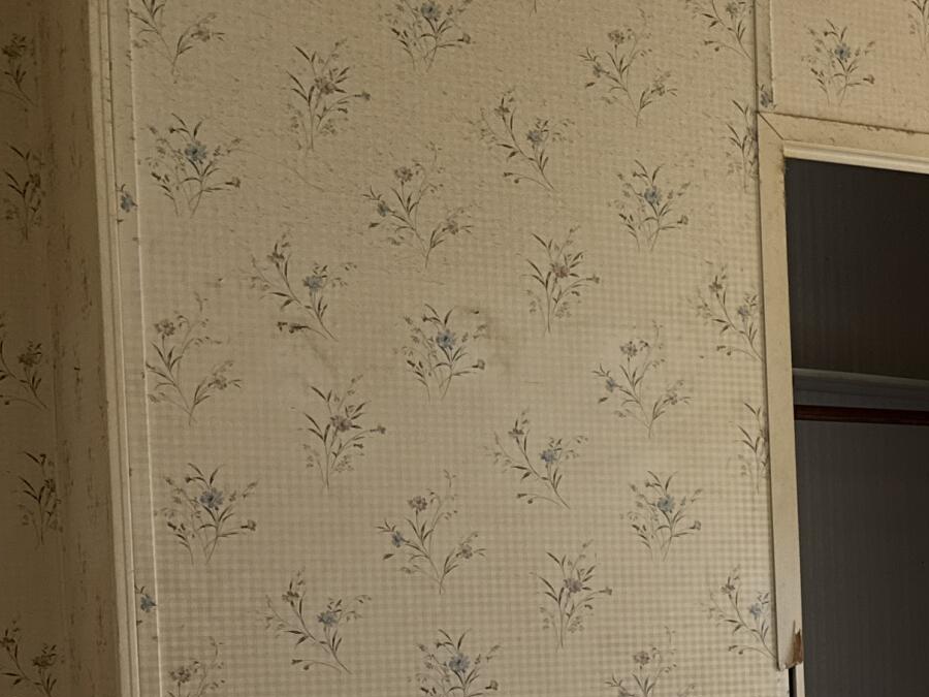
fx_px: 2147
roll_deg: +0.1
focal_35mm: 80
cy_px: 666
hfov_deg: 19.9
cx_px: 1524
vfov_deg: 18.1
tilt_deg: -2.8
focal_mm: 6.76
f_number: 1.78
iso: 100
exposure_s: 1/173
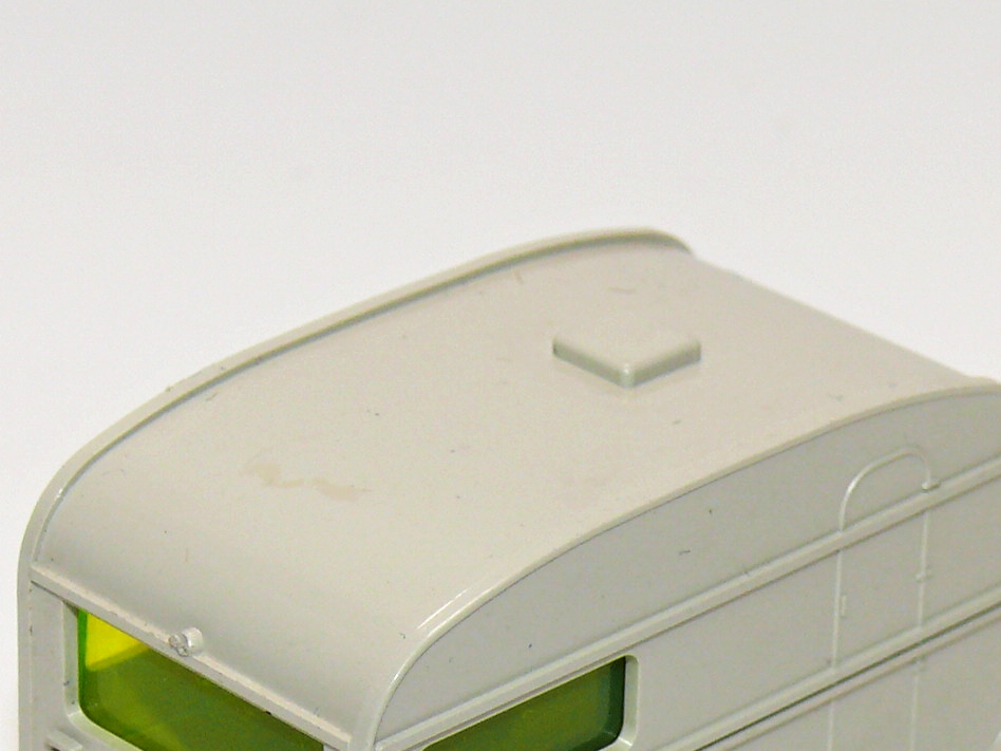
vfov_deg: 7.0
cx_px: 541
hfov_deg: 9.4
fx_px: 6102
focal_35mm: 211
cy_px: 605
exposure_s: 1/30
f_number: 4
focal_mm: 14.8
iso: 100
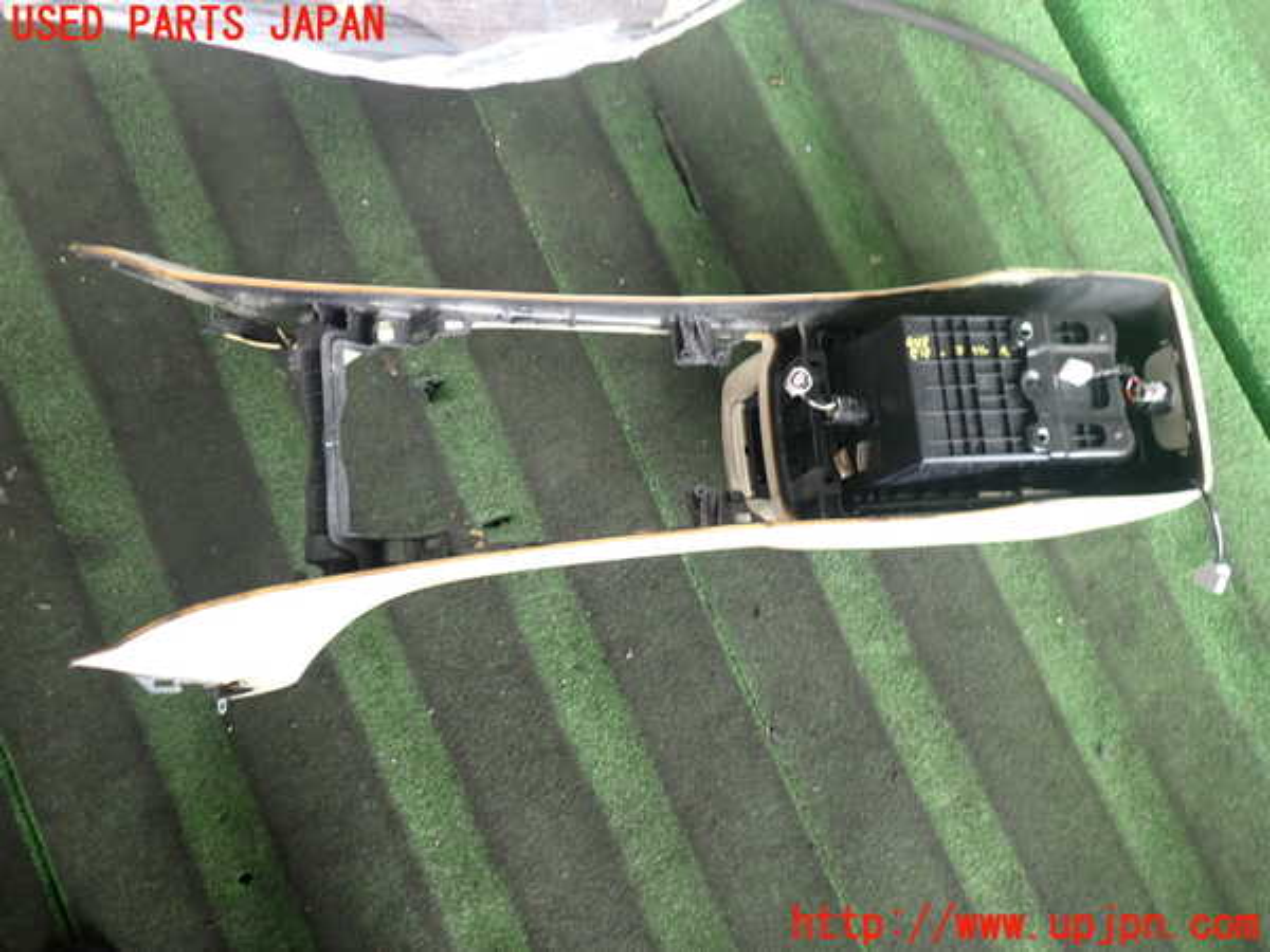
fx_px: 1101
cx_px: 635
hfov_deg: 60.0
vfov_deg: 46.8
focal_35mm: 30
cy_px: 476
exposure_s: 1/60
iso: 200
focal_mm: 5.4
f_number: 2.3
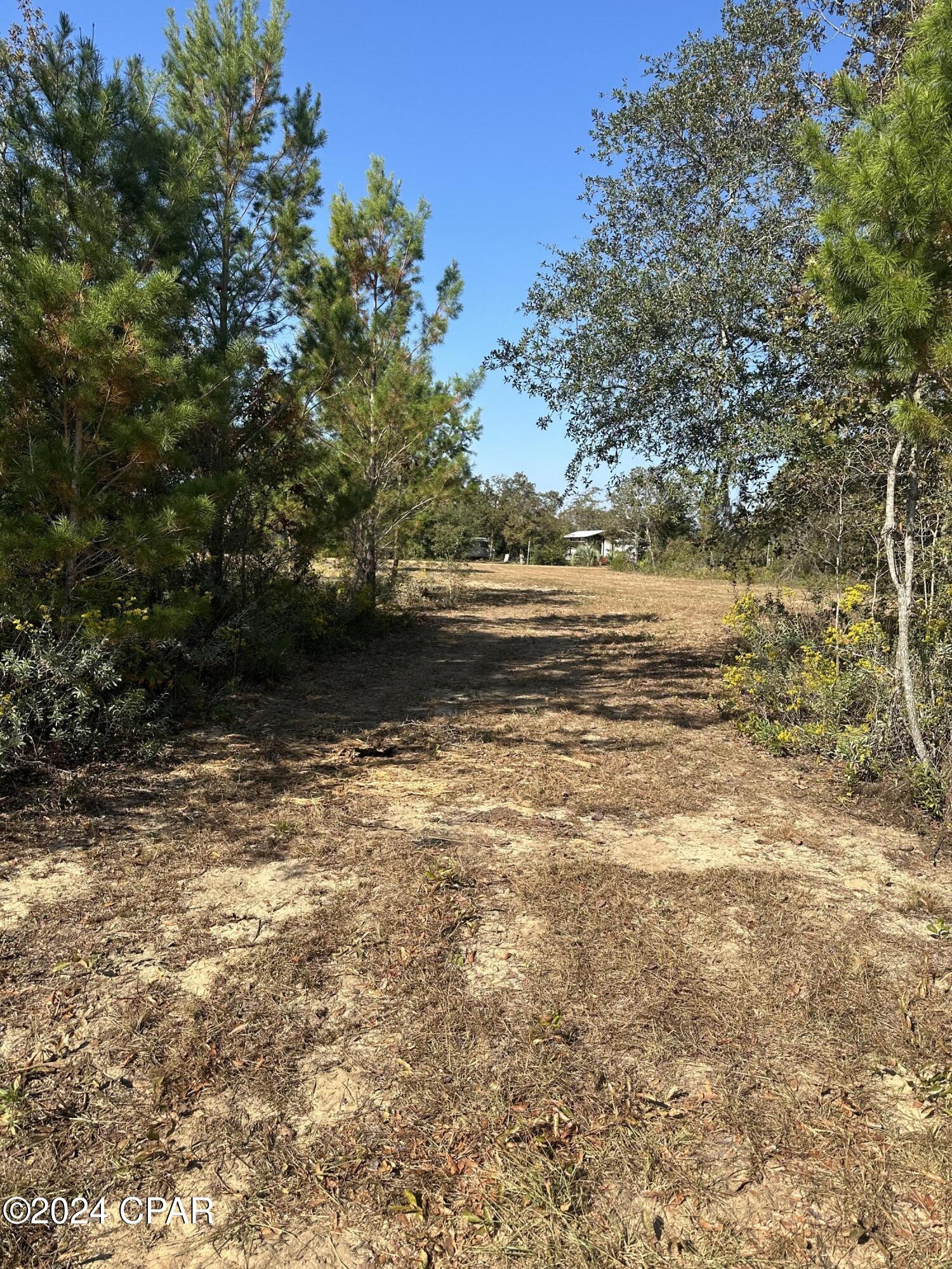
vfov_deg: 71.6
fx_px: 880
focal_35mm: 24
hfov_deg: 56.8
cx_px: 476
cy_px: 634
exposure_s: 1/2967
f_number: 1.78
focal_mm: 6.86
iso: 80
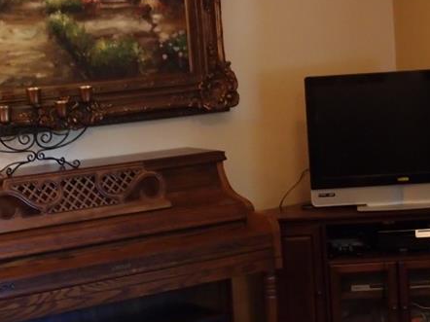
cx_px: 308
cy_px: 176
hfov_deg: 20.5
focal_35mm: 95
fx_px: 1179
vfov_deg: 15.5
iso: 200
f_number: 1.8
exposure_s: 1/15
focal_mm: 6
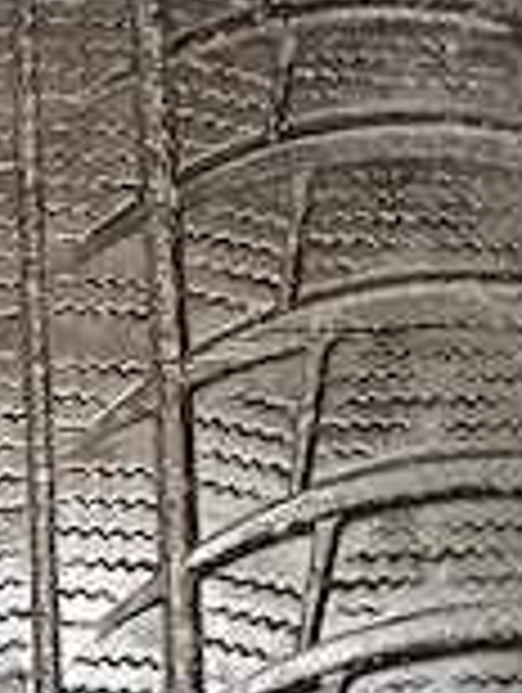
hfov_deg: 20.9
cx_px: 148
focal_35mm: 70
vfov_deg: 27.5
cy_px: 495
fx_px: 1404
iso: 4553
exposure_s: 1/40.2
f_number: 1.9
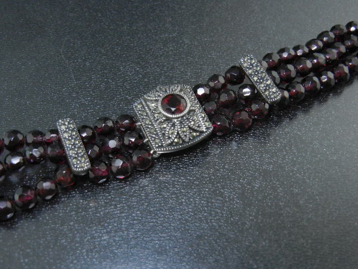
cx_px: 179
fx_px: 465
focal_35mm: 45
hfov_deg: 42.1
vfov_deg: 32.2
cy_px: 134
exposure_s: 1/30
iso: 800
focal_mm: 8.1
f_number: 7.6
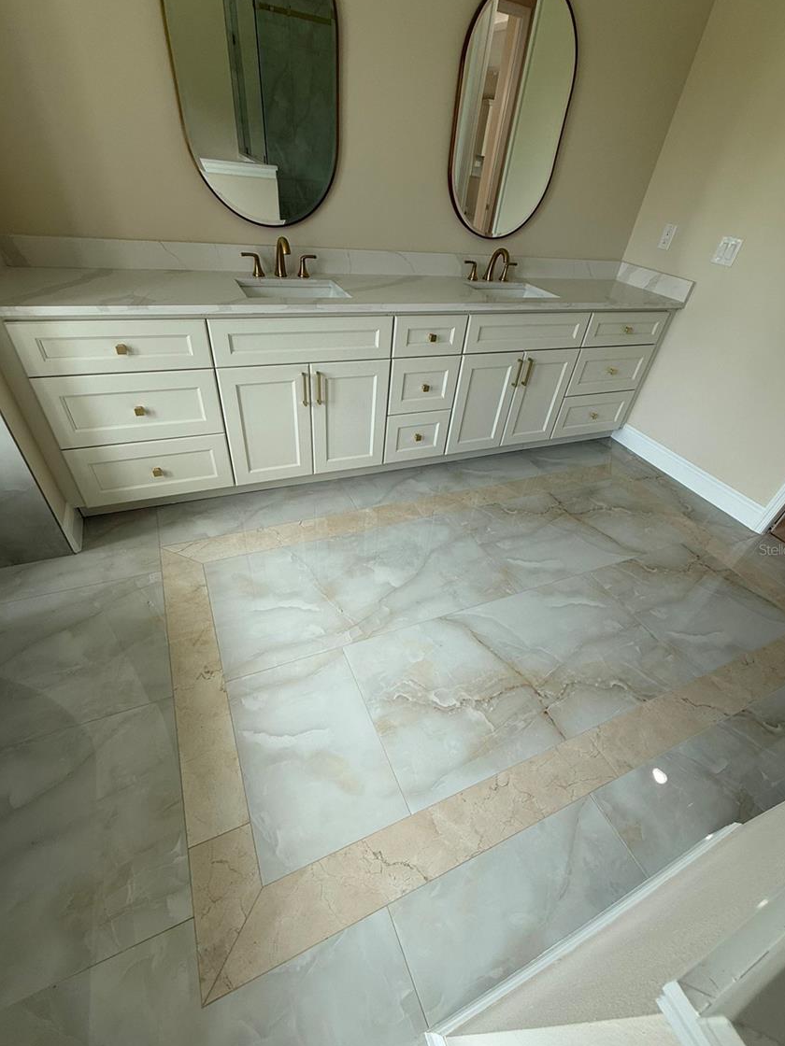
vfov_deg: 98.1
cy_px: 549
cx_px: 405
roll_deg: -8.2
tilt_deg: -41.1
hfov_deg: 81.7
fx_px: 454
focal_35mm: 15
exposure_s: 1/99
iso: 40
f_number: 2.2
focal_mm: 2.22
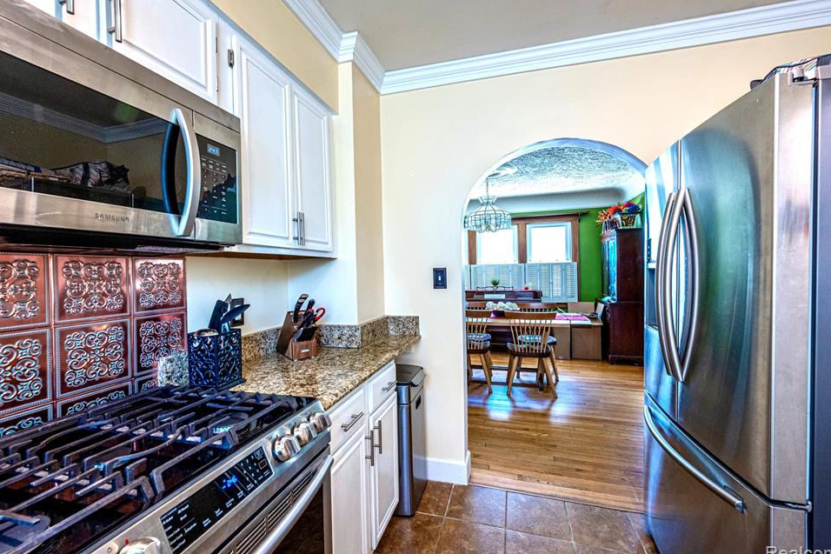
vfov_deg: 77.3
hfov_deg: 100.4
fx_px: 346
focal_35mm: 15
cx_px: 409
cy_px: 270
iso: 1600
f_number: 9
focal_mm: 14
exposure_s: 1/20
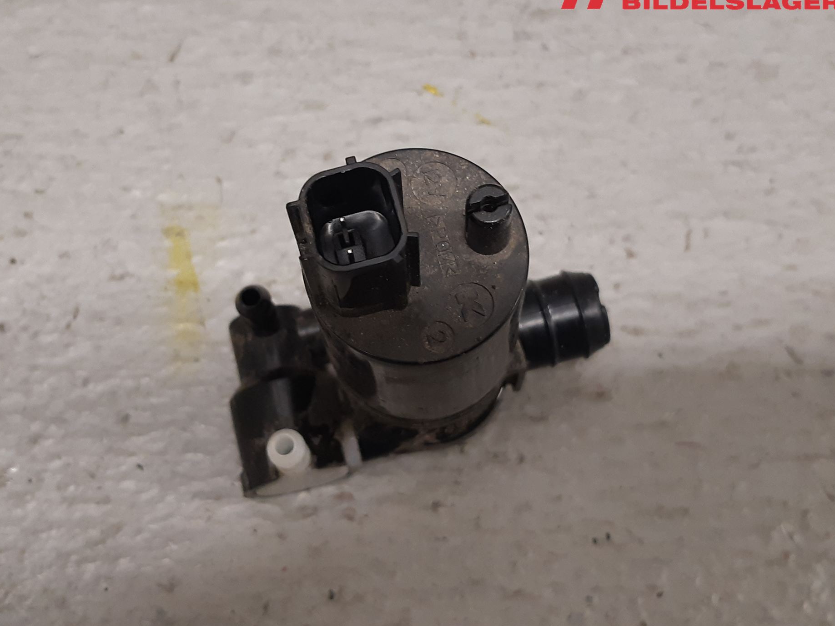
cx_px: 375
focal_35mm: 29
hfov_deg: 61.5
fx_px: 700
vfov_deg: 48.2
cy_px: 281
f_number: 1.7
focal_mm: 3.93
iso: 125
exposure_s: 1/50
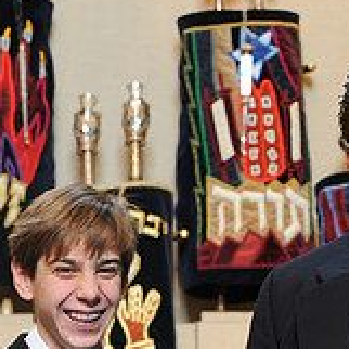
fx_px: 3319
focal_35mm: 291
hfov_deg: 6.0
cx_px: 332
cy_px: 353
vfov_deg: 6.0
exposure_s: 1/25
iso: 500
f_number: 5.6
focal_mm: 95
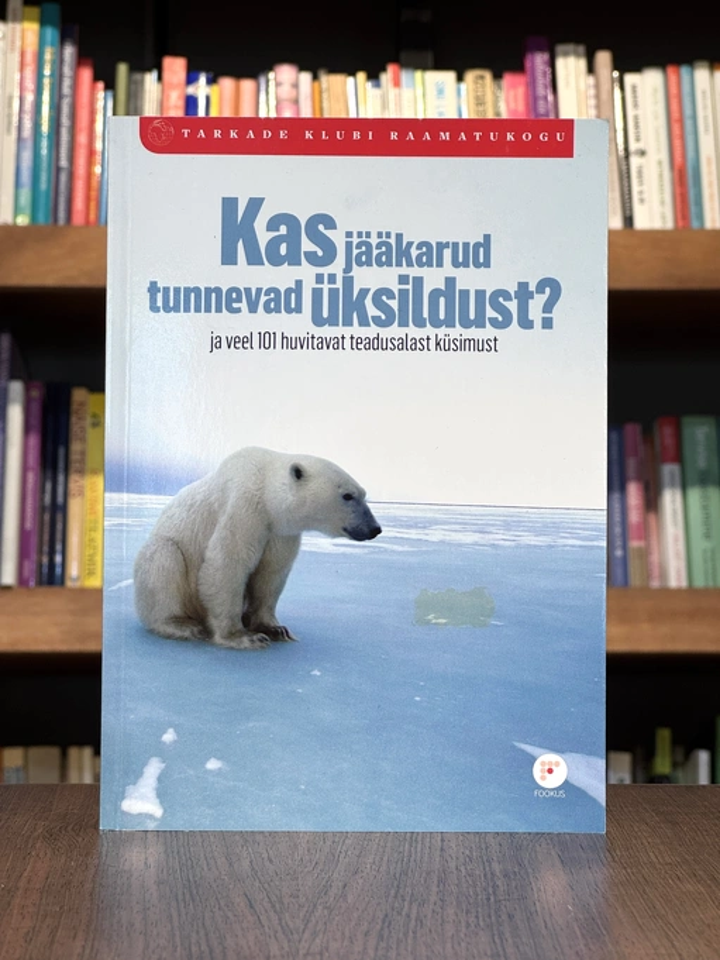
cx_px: 360
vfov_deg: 25.3
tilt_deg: +0.6
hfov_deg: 19.1
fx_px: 2135
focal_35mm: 77
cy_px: 480
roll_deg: -0.7
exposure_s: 1/99
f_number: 2.8
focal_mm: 9
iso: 80
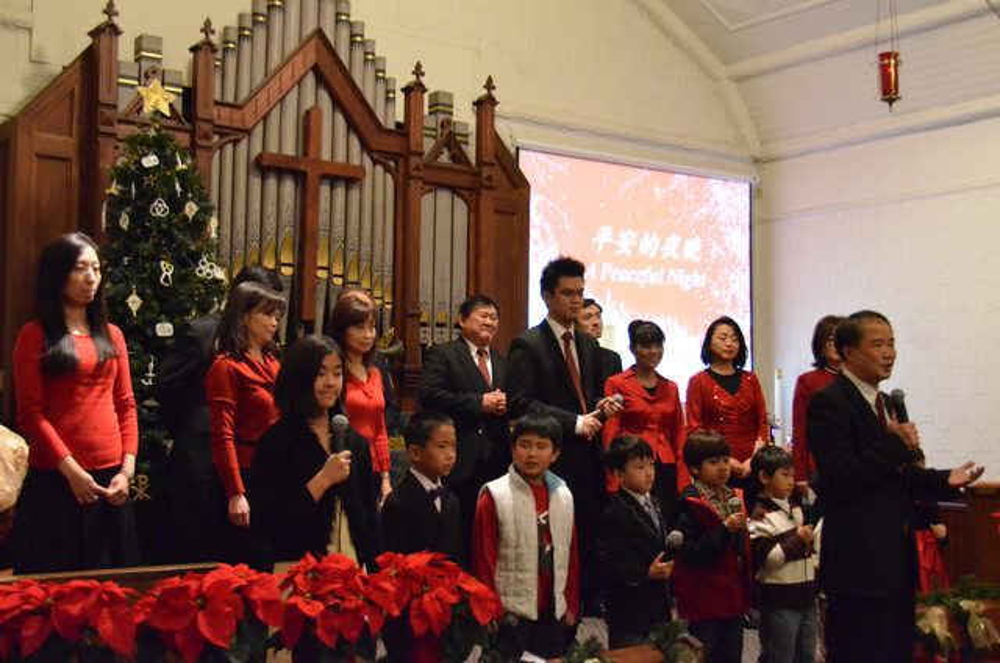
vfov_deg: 30.7
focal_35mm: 44
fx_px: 1206
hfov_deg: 45.0
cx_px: 500
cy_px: 332
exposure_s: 1/80
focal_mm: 29
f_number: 4.2
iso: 6400
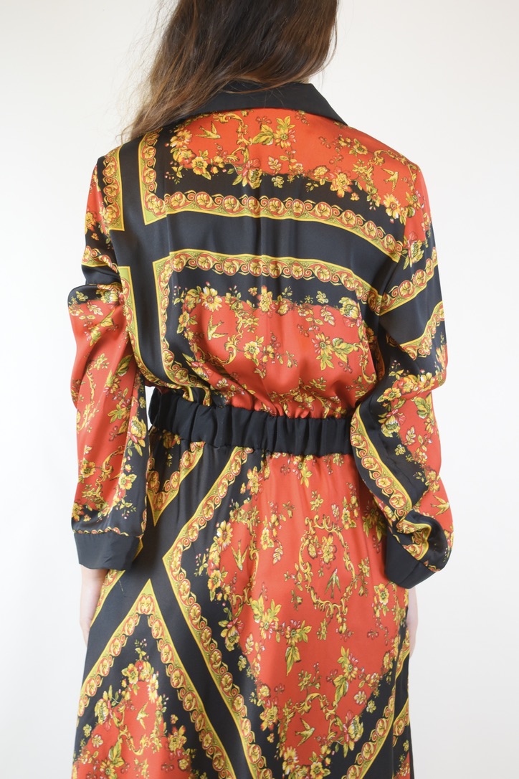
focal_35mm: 60
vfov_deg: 33.4
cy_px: 390
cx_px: 260
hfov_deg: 22.6
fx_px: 1297
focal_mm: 40
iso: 720
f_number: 5
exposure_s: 1/60
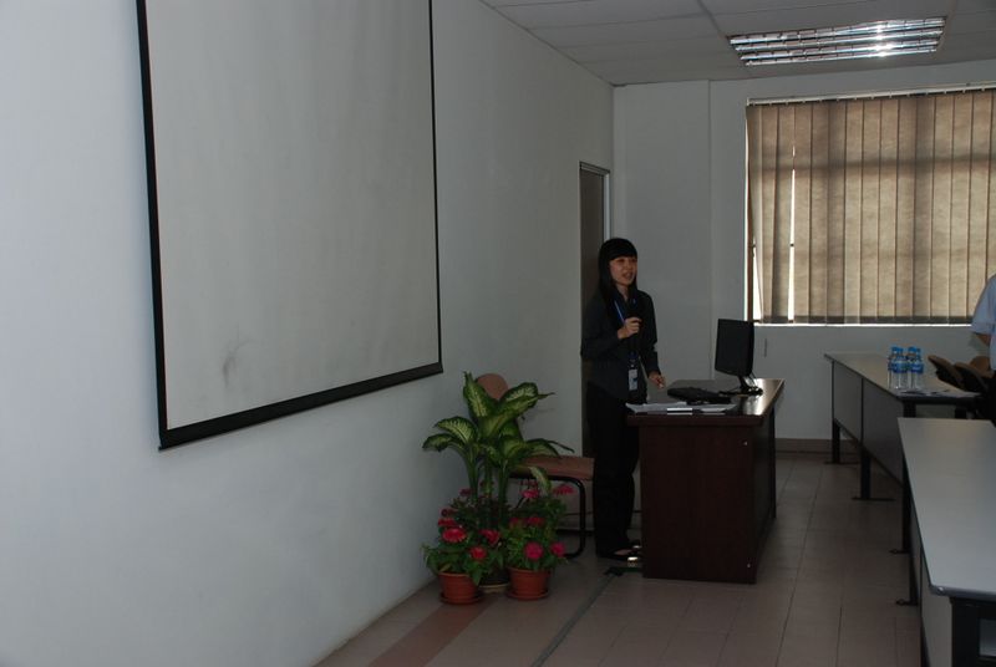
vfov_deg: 32.0
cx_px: 498
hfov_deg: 46.3
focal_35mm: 42
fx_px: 1164
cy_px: 334
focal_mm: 28
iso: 500
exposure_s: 1/60
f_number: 7.1
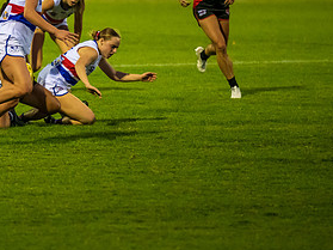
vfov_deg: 3.4
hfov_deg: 4.5
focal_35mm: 442
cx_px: 32
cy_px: 67
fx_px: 4250
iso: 3200
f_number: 2.8
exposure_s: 1/800
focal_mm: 200
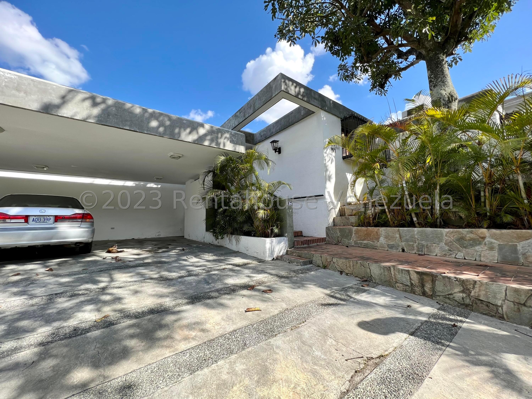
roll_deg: +1.0
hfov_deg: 106.2
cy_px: 200
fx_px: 200
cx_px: 266
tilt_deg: +5.8
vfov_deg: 89.9
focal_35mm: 13
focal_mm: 1.57
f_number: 1.8
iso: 32
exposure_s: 1/585
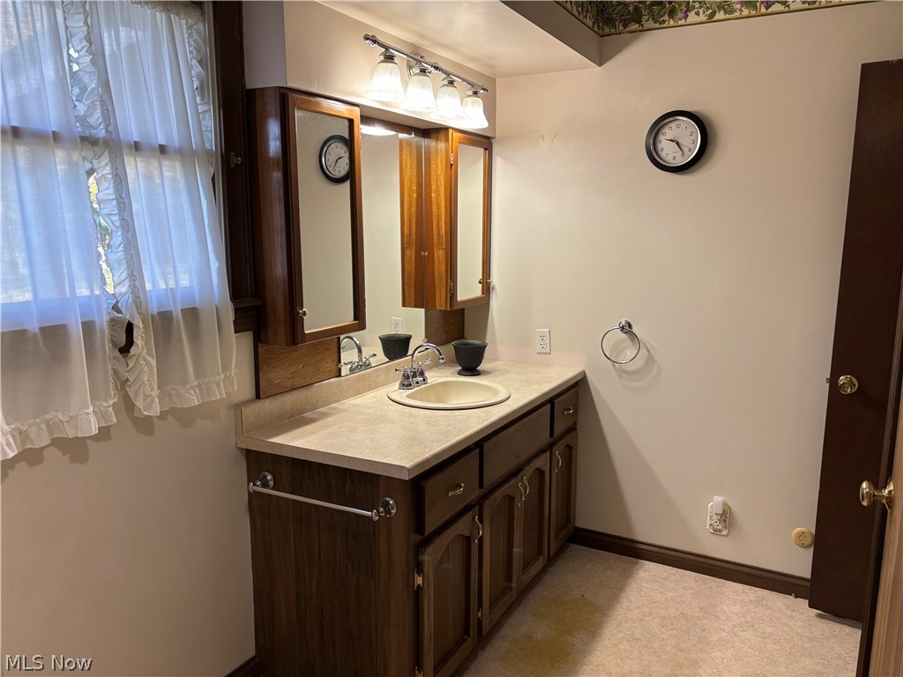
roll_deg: -0.6
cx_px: 452
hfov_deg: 67.3
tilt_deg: -8.5
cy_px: 338
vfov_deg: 53.1
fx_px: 678
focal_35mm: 26
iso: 80
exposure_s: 1/120
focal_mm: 5.96
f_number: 1.6
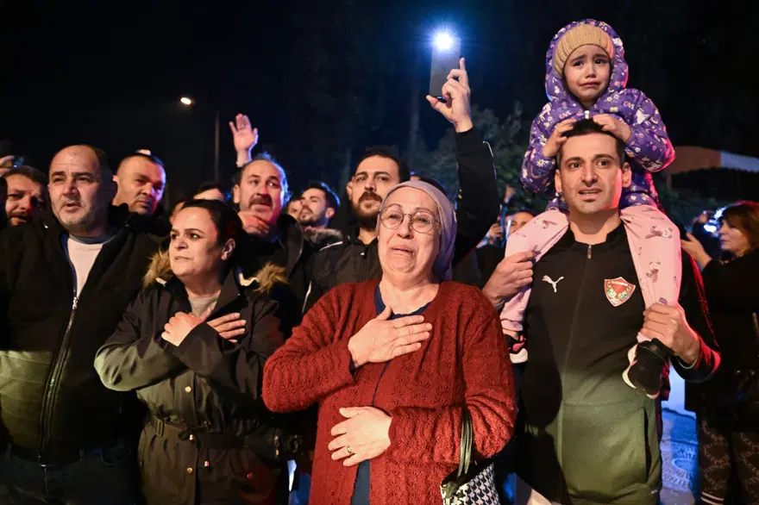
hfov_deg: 73.8
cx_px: 380
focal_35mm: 24
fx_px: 506
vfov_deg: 53.1
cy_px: 252
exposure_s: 1/80
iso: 6400
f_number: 2.8
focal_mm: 24
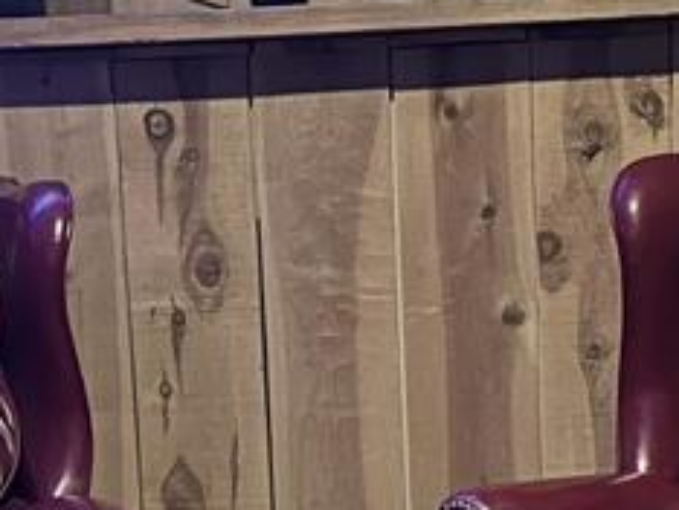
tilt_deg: -7.9
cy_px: 556
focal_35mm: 105
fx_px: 2062
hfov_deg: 18.7
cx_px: 409
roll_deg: +1.5
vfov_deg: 13.8
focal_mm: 6.86
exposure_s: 1/20
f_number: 1.78
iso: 2000
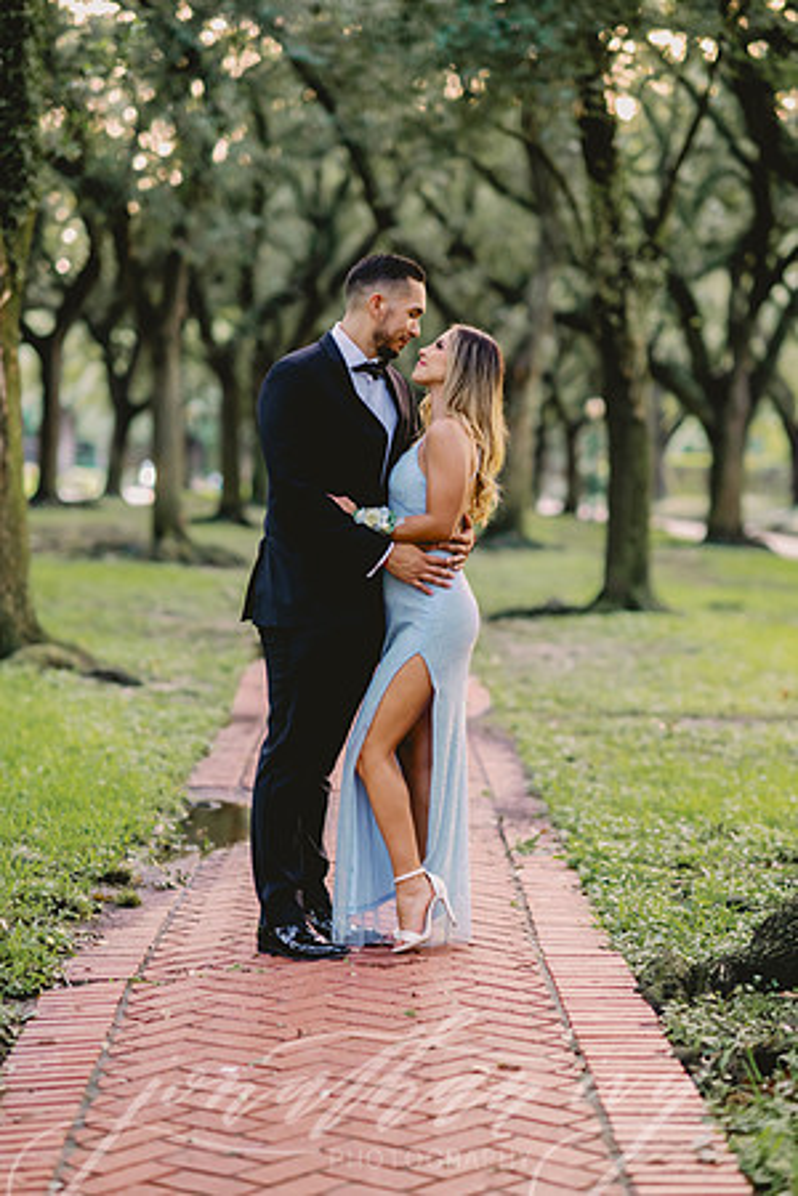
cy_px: 598
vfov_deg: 23.9
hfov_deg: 16.1
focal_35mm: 85
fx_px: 2826
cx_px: 399
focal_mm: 85
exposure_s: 1/250
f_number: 2
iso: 1250
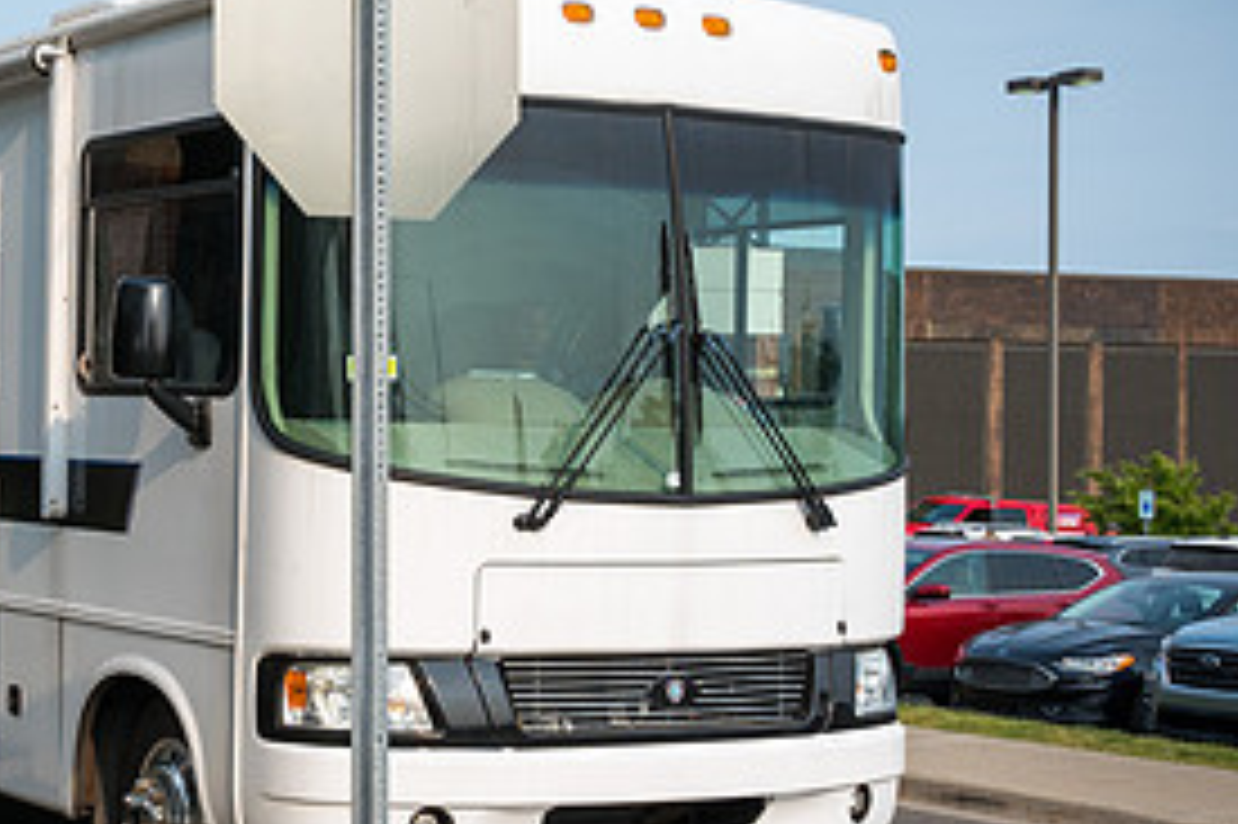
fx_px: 2612
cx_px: 171
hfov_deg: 26.0
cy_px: 484
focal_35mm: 76
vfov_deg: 17.9
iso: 100
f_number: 8
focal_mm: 24
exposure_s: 1/250
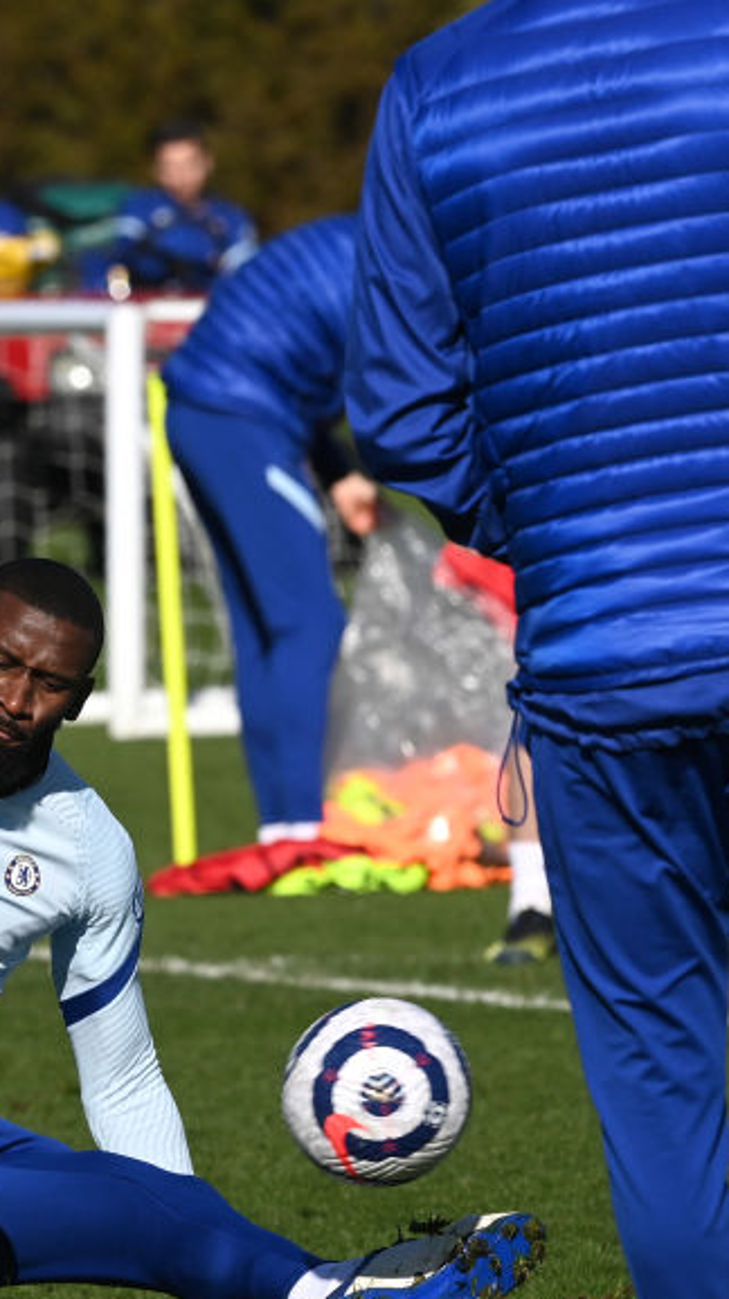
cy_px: 733
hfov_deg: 1.6
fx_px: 25601
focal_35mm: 744
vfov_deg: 2.9
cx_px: -124
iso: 500
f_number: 10
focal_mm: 400
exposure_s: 1/1600
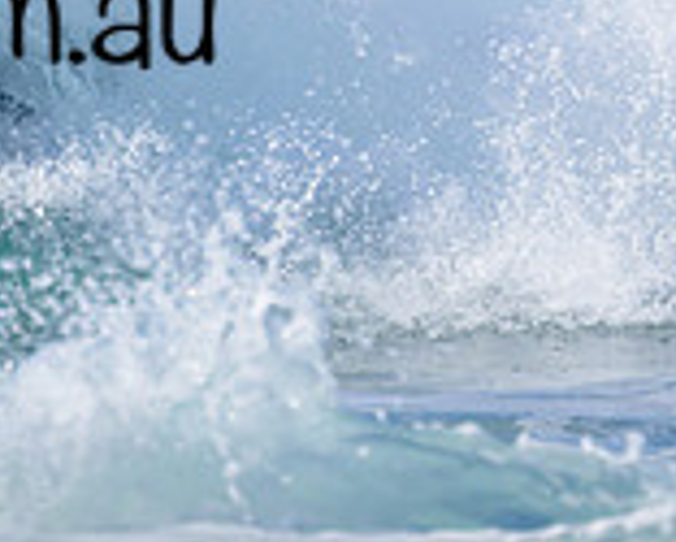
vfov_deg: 0.6
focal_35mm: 2656
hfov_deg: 0.7
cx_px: 195
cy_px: -281
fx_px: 53172
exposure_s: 1/800
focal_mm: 560
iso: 320
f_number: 11
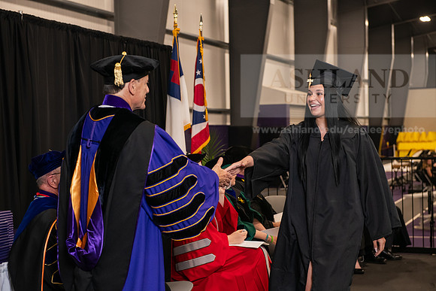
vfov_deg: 19.5
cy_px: 146
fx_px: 848
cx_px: 218
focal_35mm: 70
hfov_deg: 28.8
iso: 1600
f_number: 5
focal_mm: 70
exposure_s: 1/125
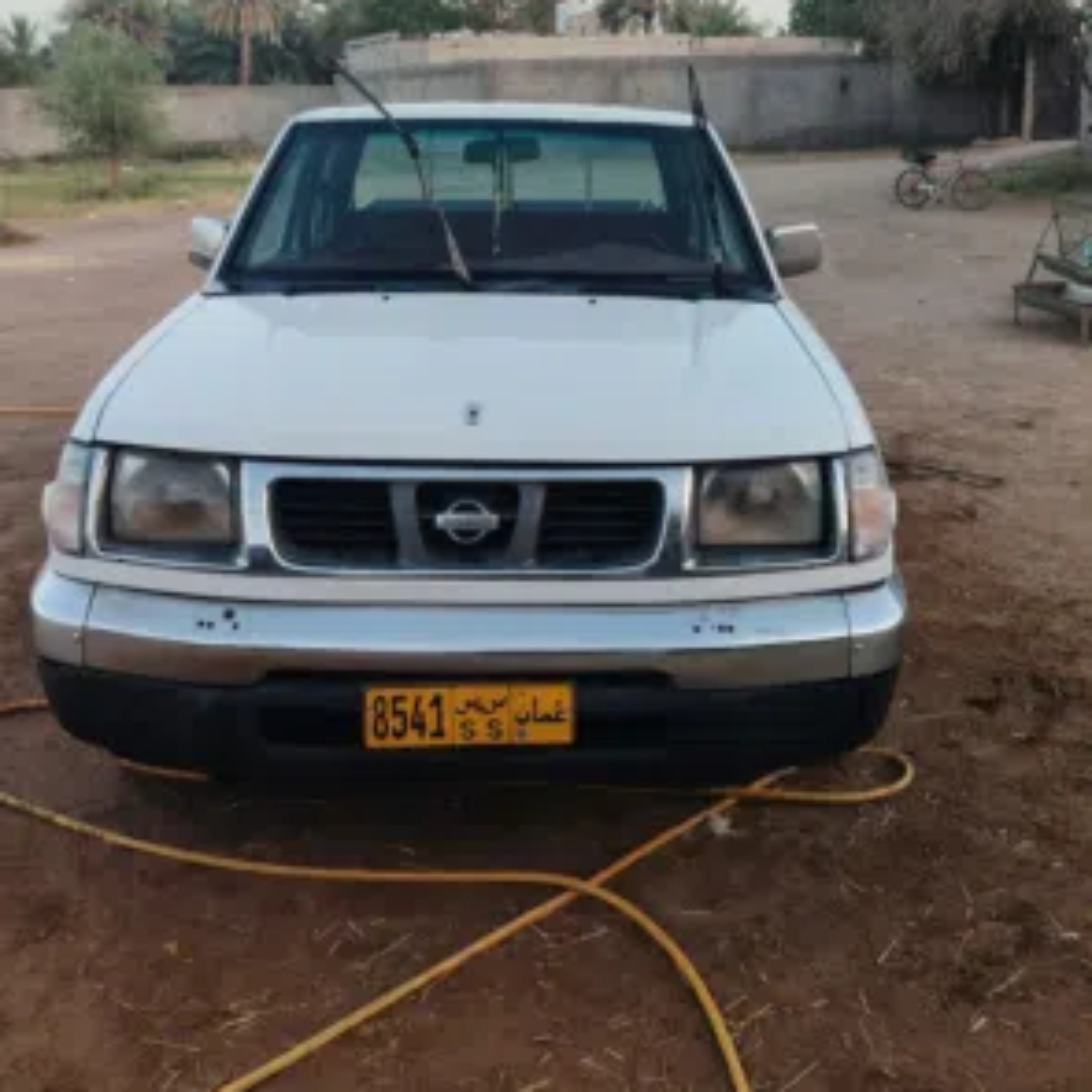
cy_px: 366
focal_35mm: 36
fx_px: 1285
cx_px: 540
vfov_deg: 45.4
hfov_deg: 46.0
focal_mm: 5.25
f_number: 1.75
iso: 143
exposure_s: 1/100
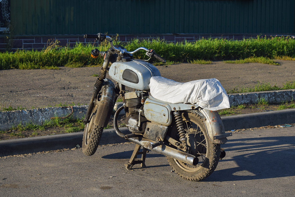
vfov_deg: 16.6
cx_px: 148
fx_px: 676
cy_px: 98
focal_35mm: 82
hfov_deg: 24.6
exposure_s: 1/800
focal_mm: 55
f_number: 6.3
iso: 200
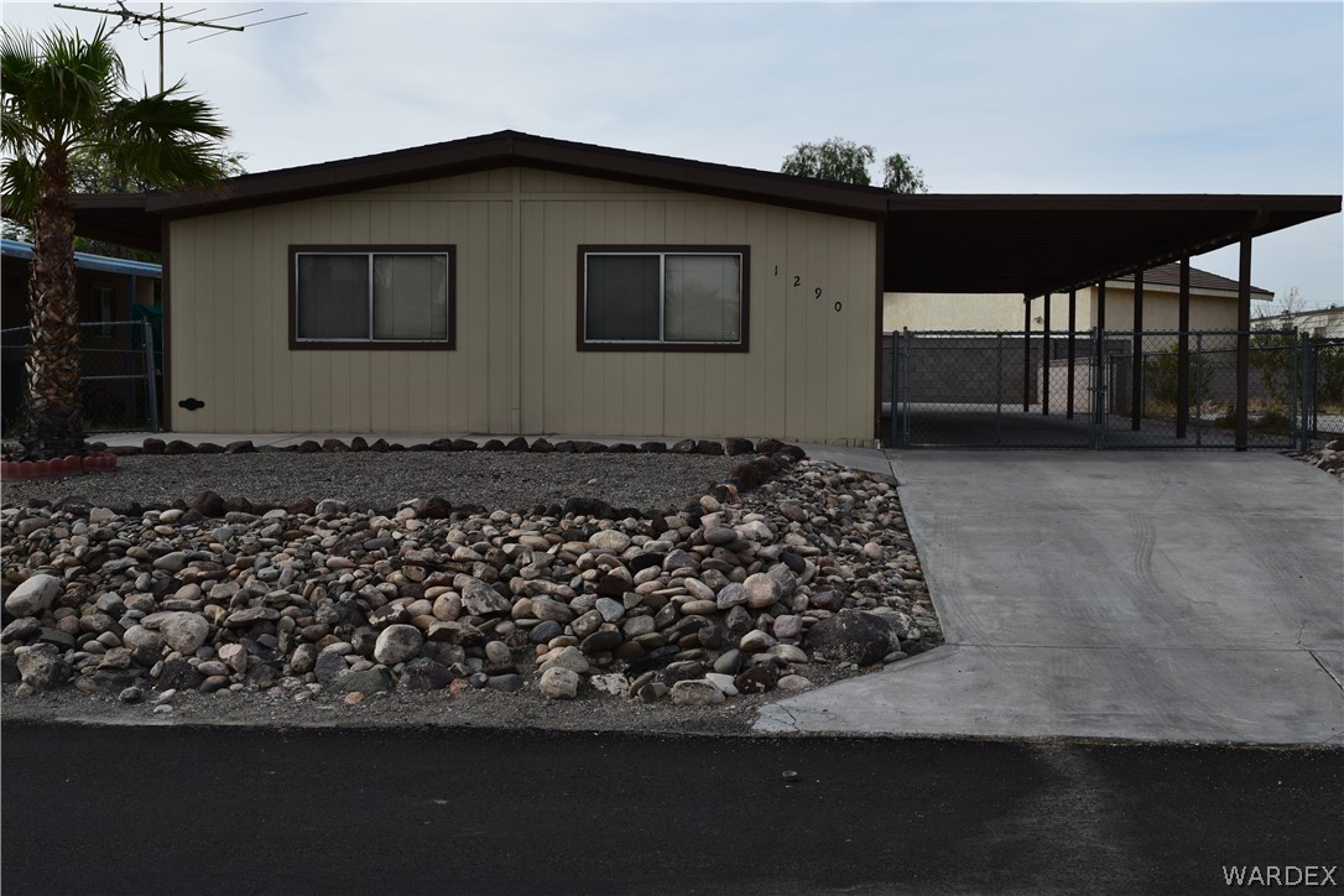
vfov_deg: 31.9
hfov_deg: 46.4
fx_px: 1568
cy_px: 448
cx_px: 672
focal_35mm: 42
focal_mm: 28
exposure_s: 1/500
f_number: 11
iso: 360
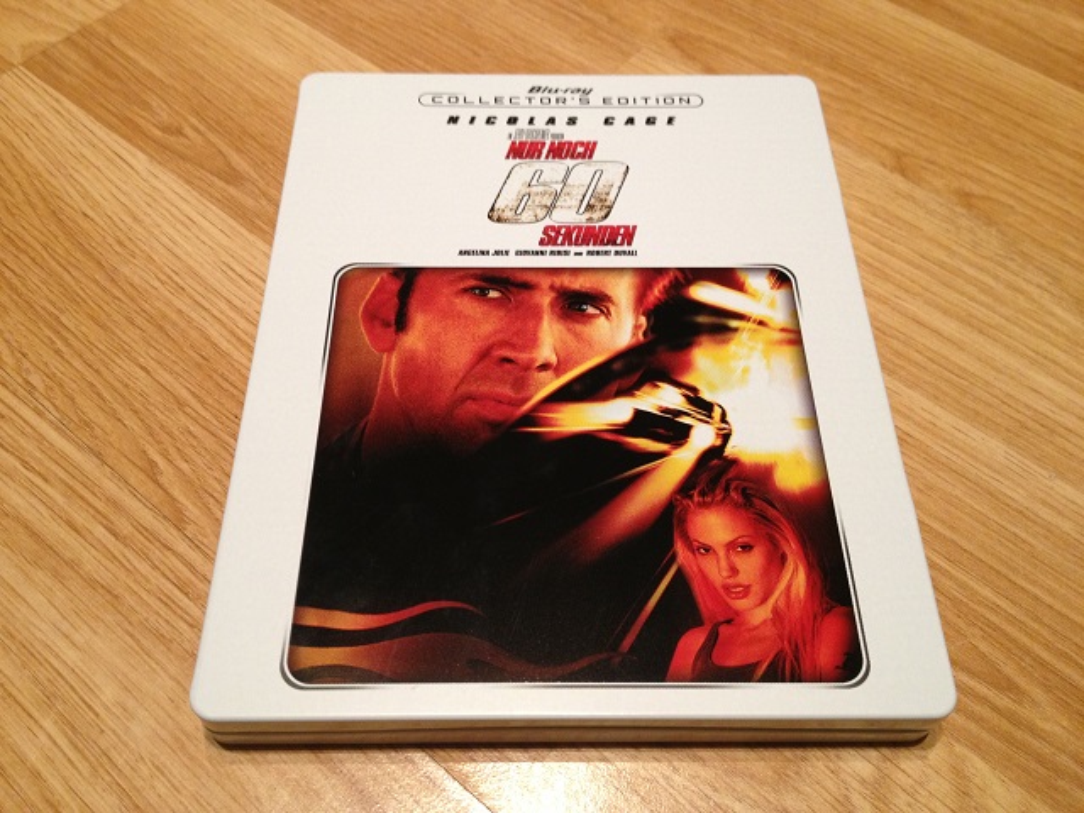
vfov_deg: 40.7
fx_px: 1096
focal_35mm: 35
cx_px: 542
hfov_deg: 52.6
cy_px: 406
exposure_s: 1/20
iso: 160
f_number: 2.4
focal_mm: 4.28
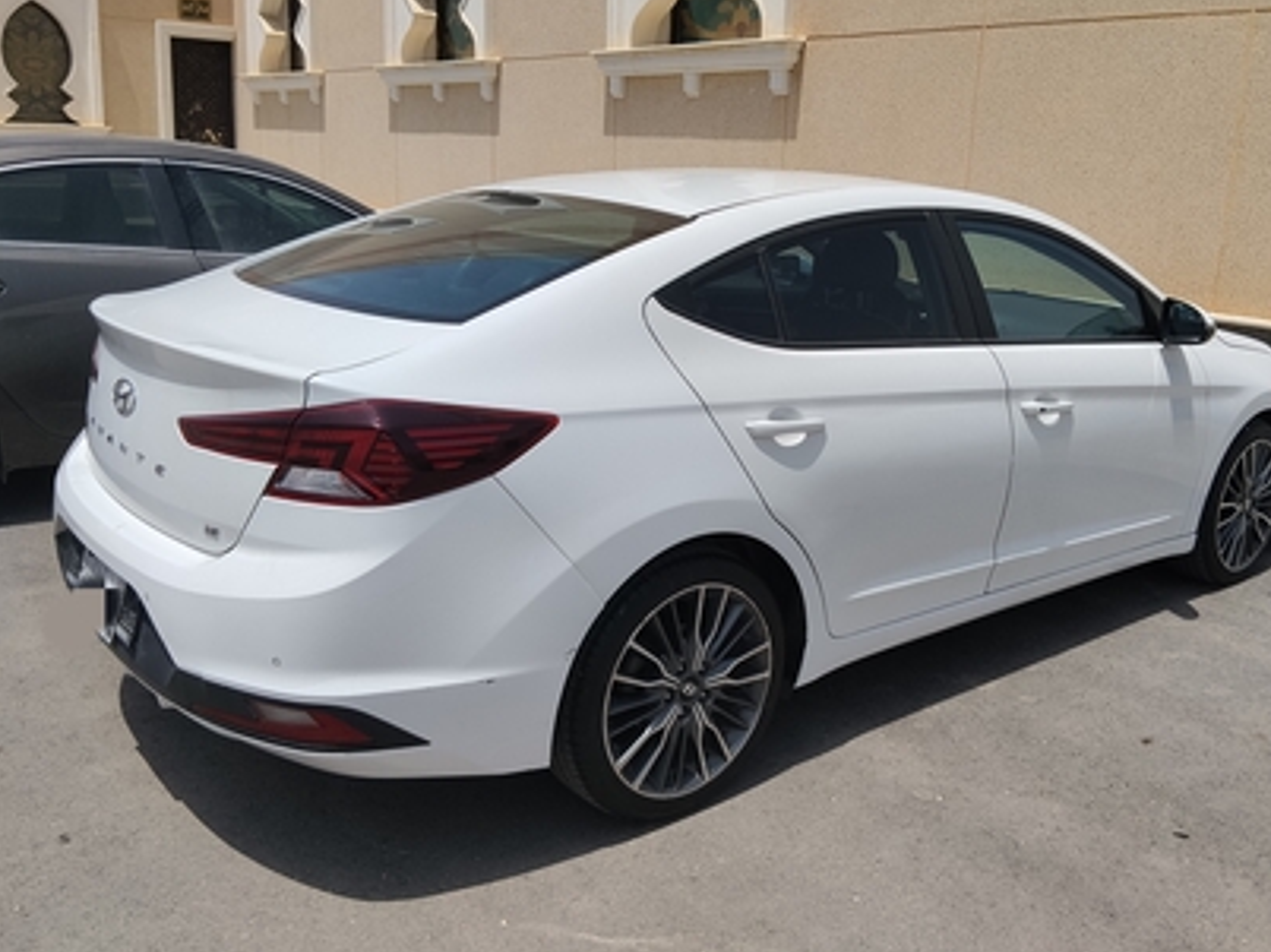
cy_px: 448
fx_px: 1211
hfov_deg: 55.3
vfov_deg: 42.9
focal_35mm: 33
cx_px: 694
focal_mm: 3.96
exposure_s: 1/3349
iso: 50
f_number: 1.8
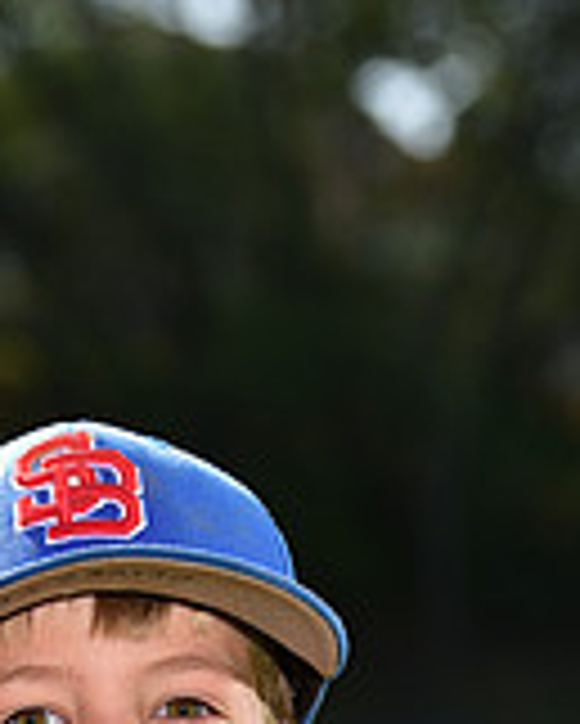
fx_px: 9046
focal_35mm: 422
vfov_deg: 4.5
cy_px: 1214
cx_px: 97
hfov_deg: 3.7
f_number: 5.6
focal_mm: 125
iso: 80
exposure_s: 1/250
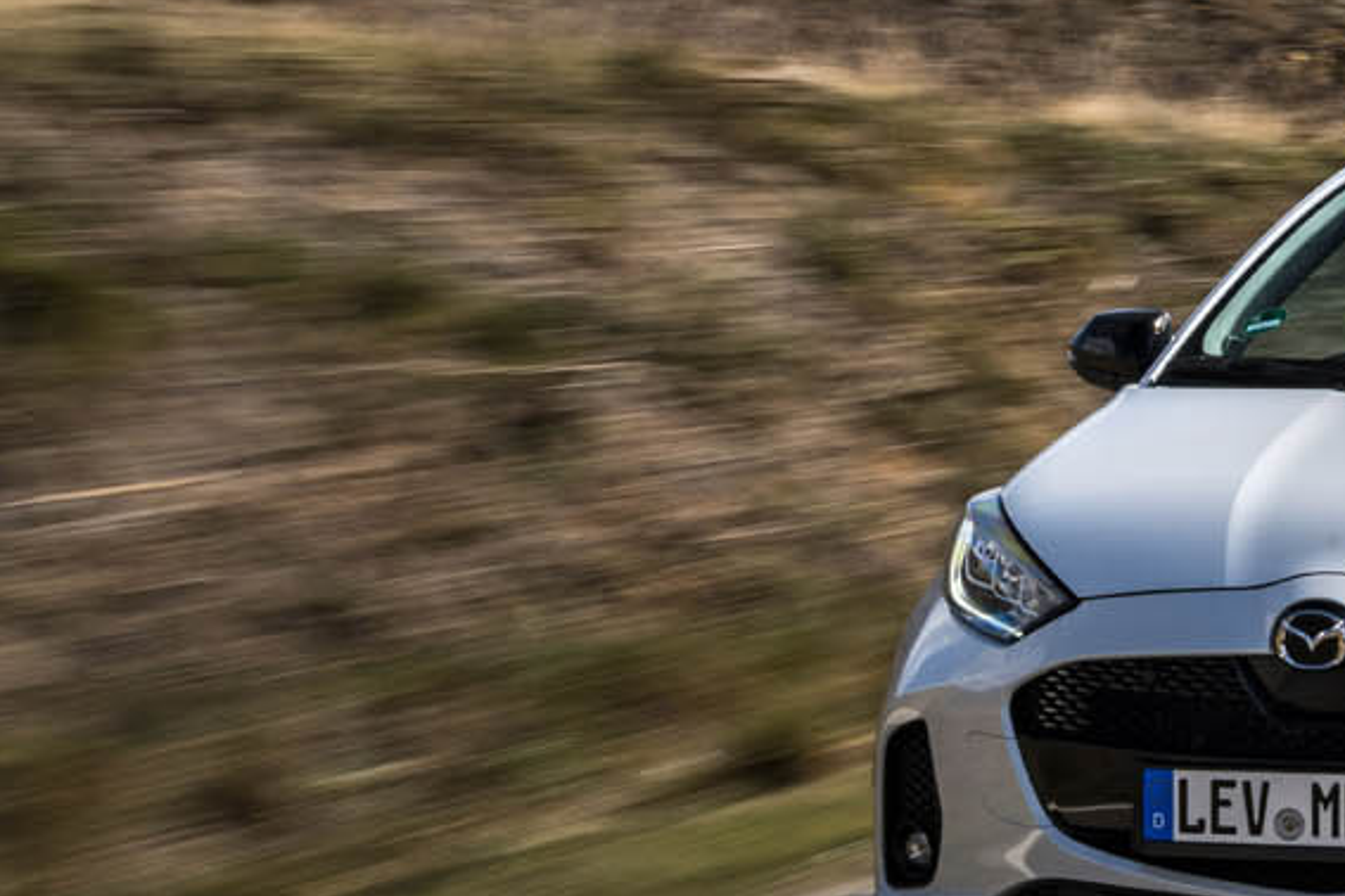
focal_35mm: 132
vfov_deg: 10.3
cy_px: 28
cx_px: 1836
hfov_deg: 14.7
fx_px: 4931
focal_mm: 39
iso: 64
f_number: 20
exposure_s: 1/25
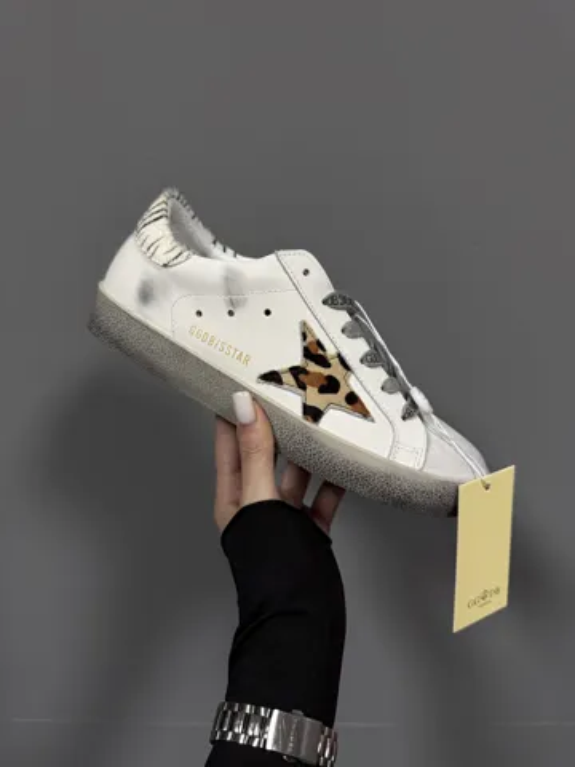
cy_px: 384
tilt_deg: -14.1
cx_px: 288
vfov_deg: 71.6
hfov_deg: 56.8
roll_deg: +2.2
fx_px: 532
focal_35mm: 24
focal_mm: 6.76
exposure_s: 1/104
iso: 200
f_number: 1.78
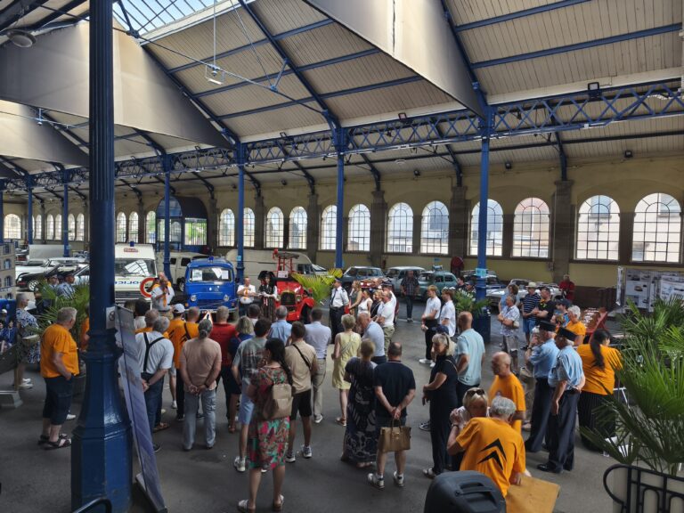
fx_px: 454
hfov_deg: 73.9
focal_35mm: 23
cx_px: 342
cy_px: 256
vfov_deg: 58.9
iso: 250
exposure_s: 1/50
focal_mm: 6.14
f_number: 1.65
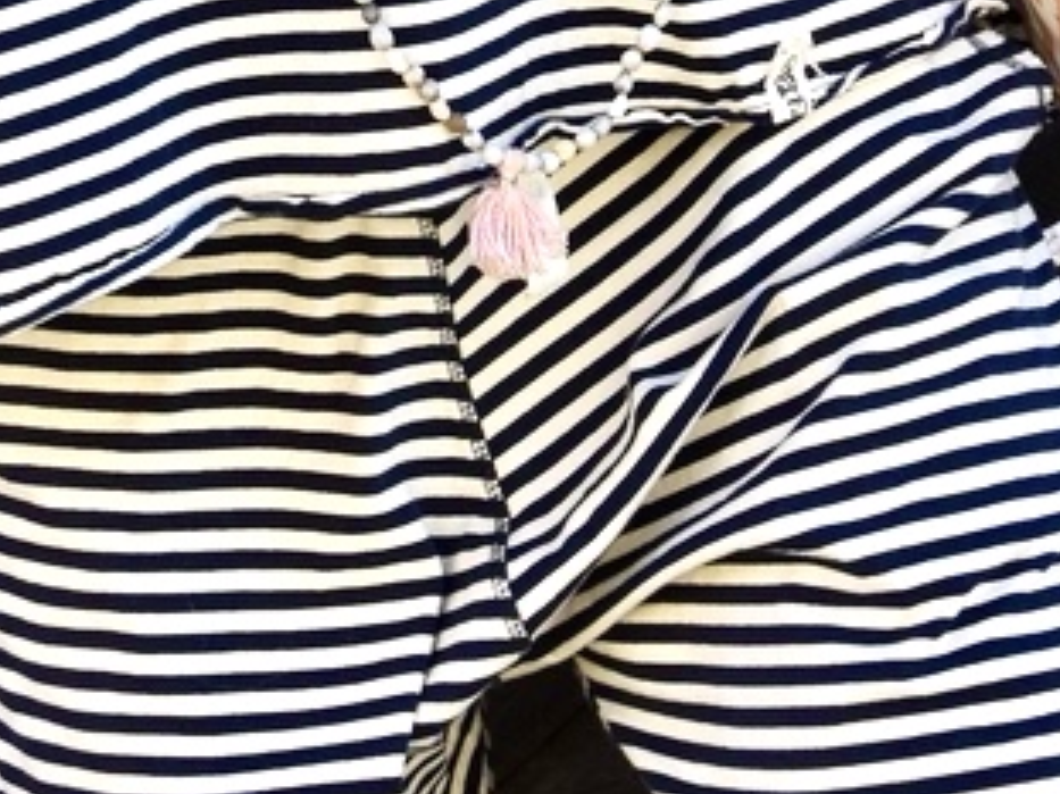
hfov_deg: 9.5
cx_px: 281
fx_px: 6366
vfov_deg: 7.1
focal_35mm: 208
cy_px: -218
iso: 720
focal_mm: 35
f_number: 8
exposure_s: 1/500
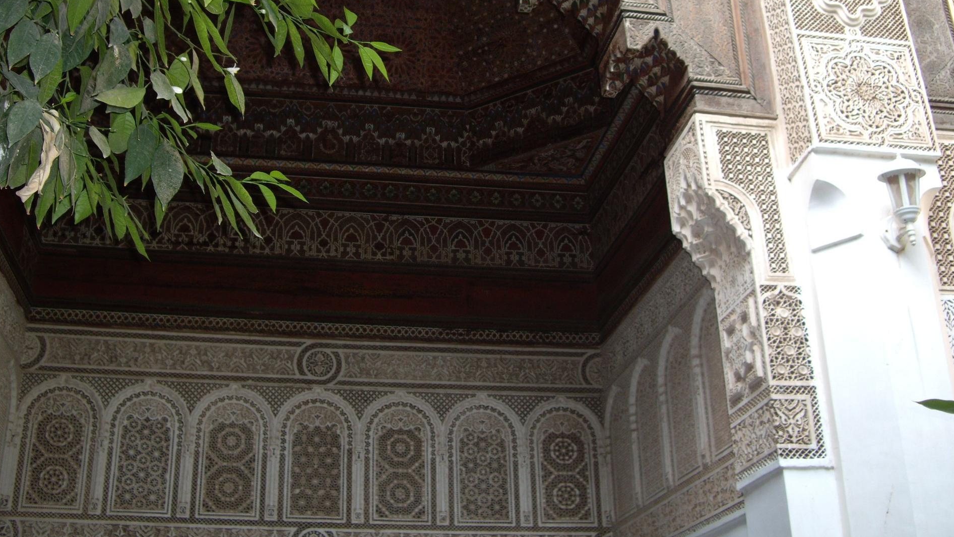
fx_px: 1062
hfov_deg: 48.4
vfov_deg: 28.2
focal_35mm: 42
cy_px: 197
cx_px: 480
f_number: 2.8
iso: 100
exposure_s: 1/60
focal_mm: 7.9
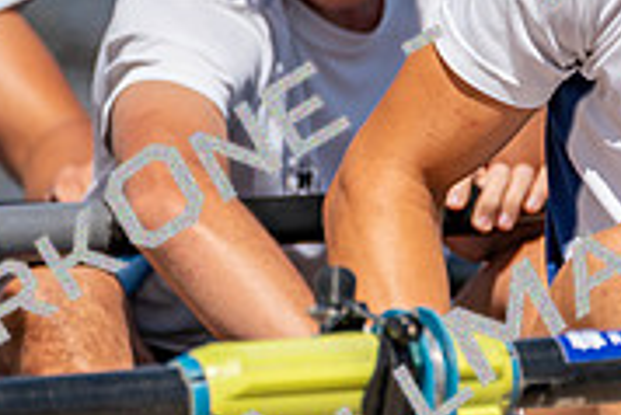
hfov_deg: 1.6
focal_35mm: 1303
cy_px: 23
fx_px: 22494
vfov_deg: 1.1
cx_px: 932
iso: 100
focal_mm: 400
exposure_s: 1/1600
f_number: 5.6
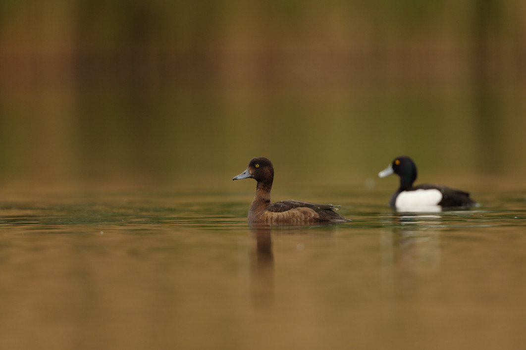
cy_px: 175
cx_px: 263
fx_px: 13304
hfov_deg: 2.3
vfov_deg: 1.5
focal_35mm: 911
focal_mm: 600
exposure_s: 1/640
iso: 400
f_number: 4
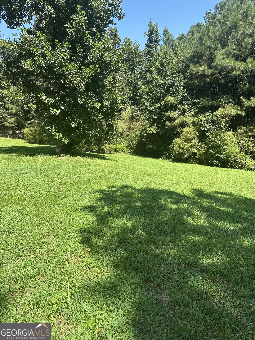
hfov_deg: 56.8
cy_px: 170
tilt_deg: -8.3
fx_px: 236
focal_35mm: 24
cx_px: 128
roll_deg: +0.7
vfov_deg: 71.6
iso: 80
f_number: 1.78
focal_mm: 6.86
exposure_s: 1/1357
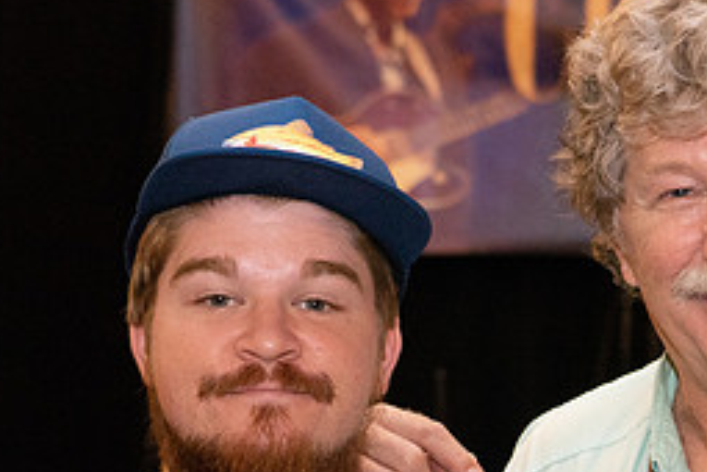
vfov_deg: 10.9
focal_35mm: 125
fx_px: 2455
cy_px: 407
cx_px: 541
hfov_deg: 16.3
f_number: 5
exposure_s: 1/160
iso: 4000
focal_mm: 55
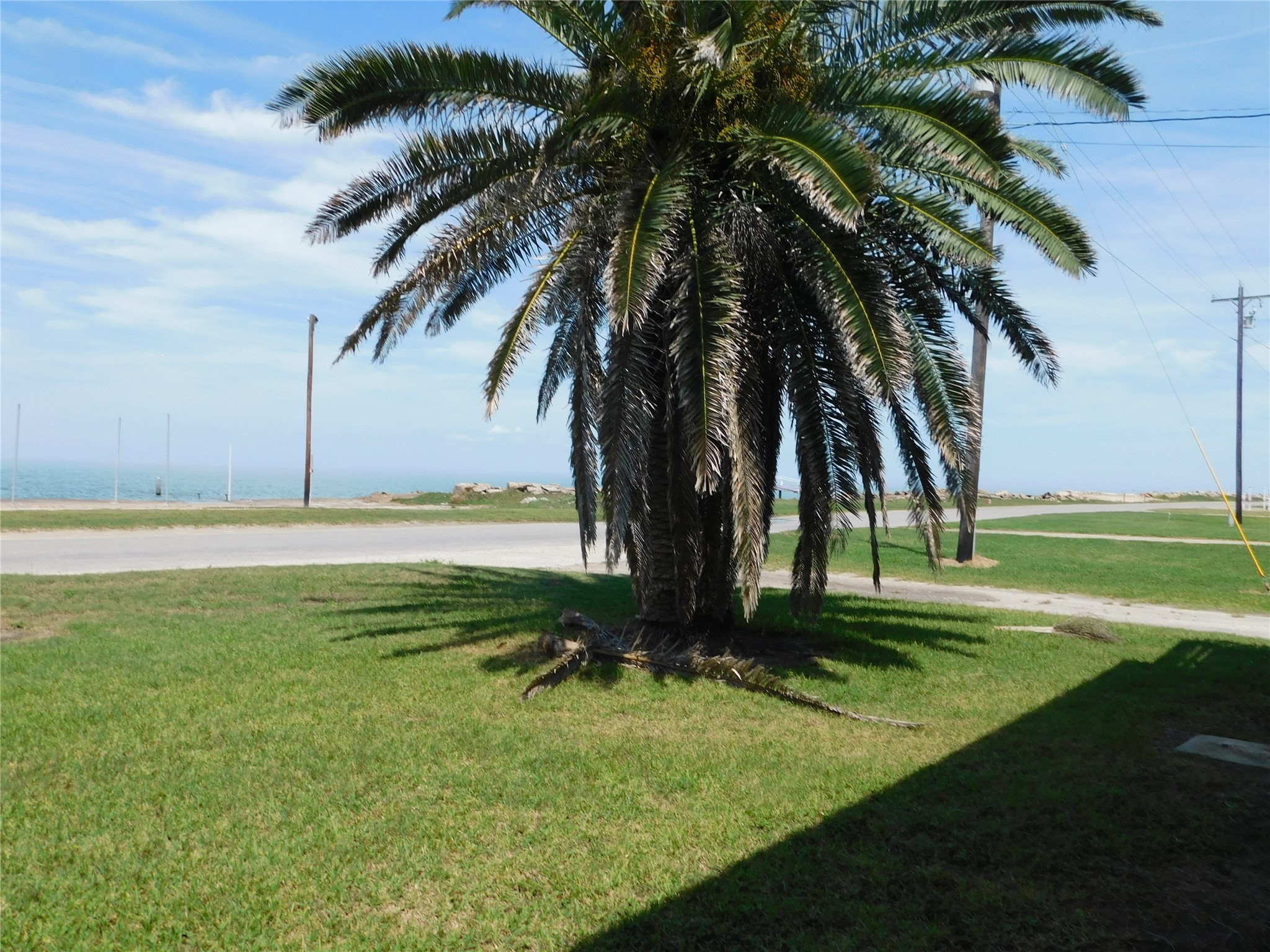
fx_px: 1027
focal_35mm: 28
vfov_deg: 49.7
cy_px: 476
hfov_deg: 63.4
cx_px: 635
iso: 125
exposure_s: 1/400
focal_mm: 4.9
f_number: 6.4
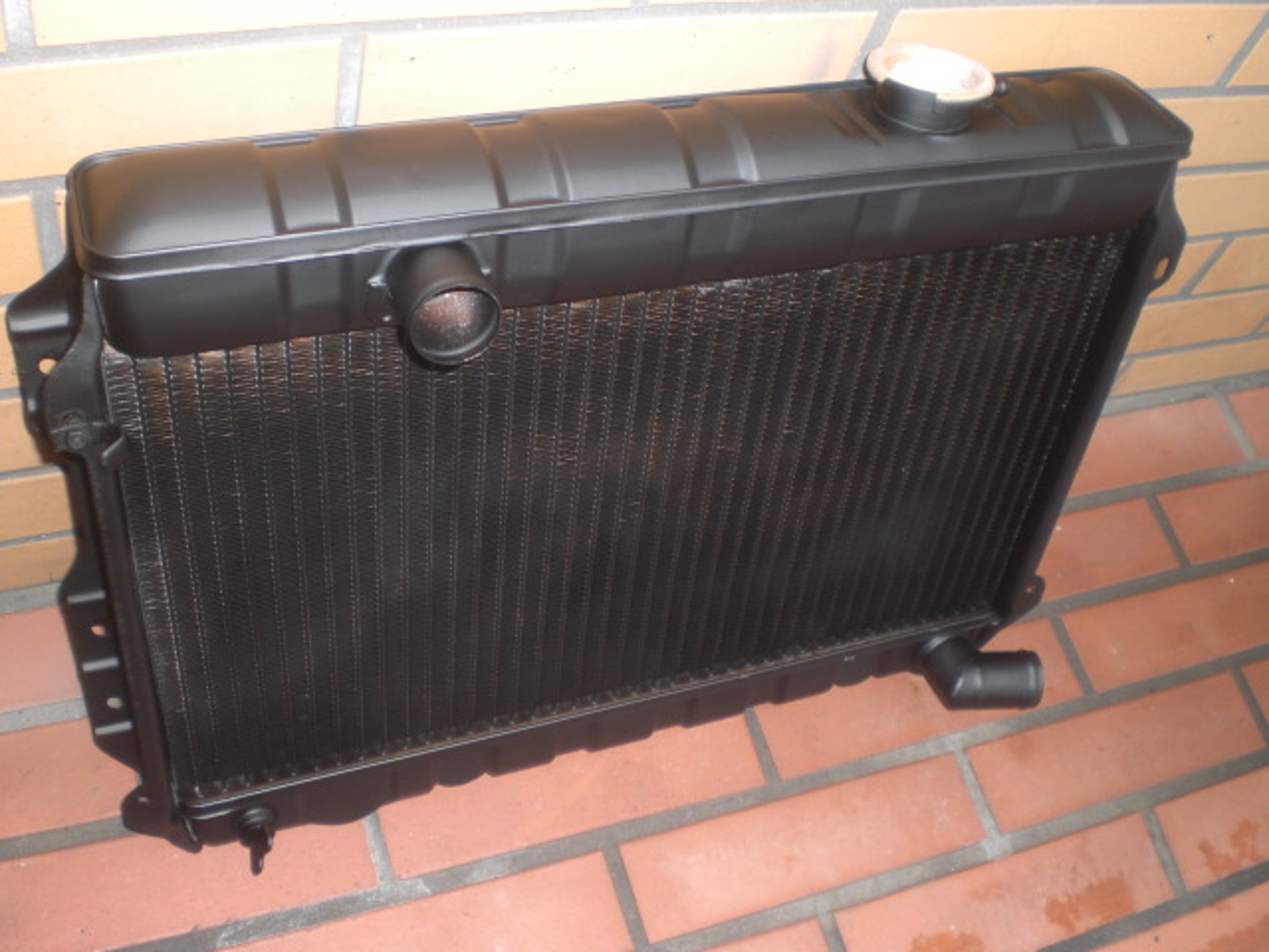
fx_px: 1393
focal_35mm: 38
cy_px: 476
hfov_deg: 49.0
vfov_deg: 37.7
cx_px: 634
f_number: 3.1
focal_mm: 6.3
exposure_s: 1/60
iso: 100
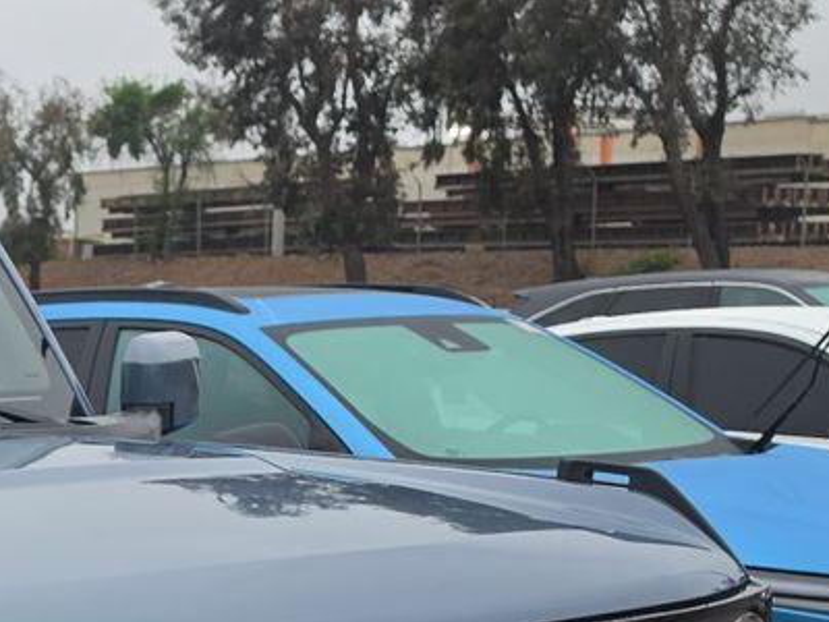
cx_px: -267
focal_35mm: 92
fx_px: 2203
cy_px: 709
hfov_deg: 19.5
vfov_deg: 15.6
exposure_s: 1/119
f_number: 1.4
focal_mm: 6.5
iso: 12
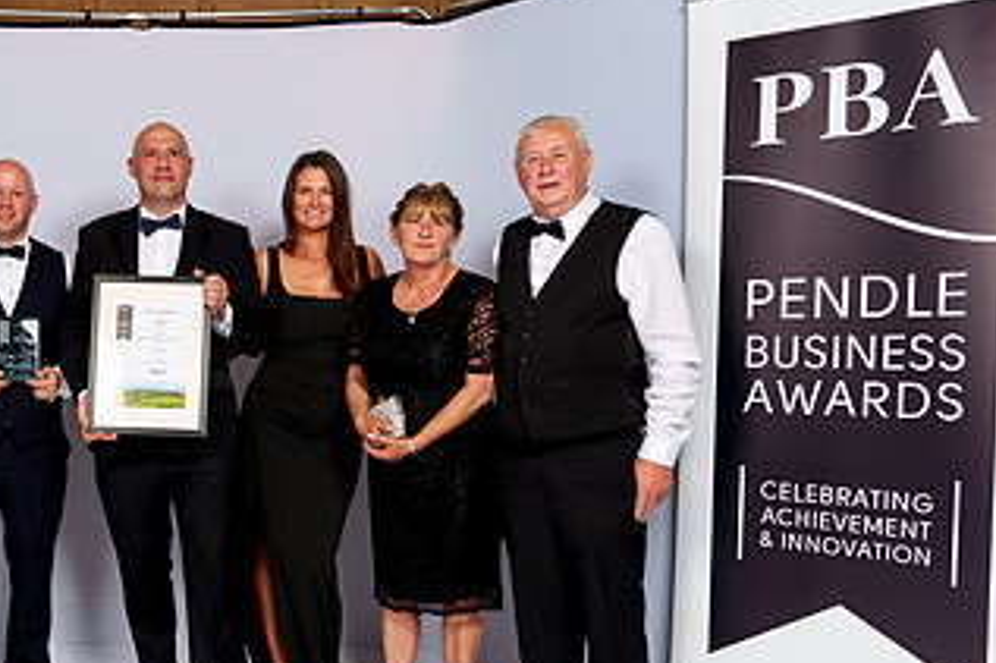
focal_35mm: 45
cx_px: 123
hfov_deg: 40.7
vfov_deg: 29.8
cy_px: 388
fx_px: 1244
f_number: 8
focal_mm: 24
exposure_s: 1/125
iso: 100
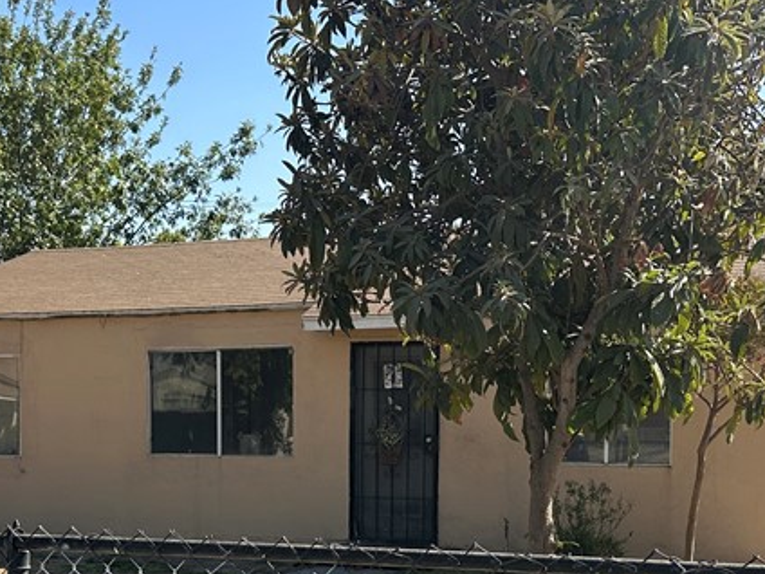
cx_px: 325
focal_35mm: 58
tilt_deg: -0.5
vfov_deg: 24.6
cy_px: 502
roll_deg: +0.7
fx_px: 1282
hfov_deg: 33.2
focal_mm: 6.86
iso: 80
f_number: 1.78
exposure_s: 1/3356
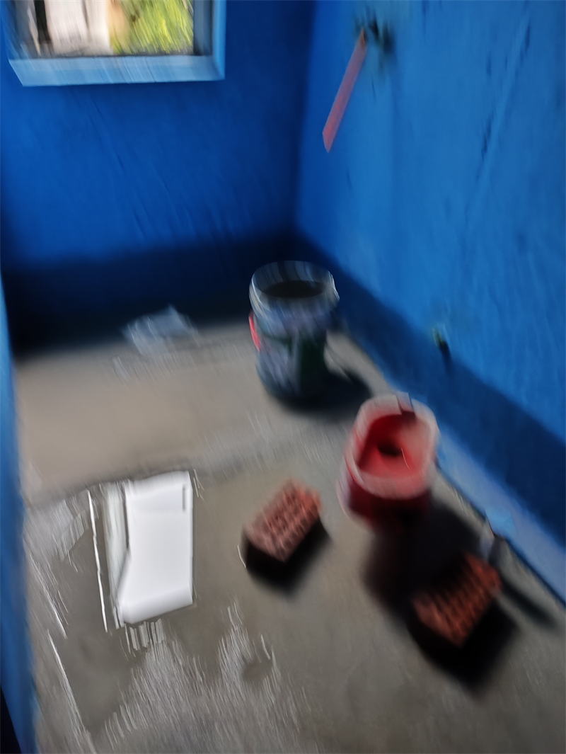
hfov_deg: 56.9
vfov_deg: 71.6
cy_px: 377
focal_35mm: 24
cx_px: 283
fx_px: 523
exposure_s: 1/33.3
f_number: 1.8
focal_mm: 4.68
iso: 1562
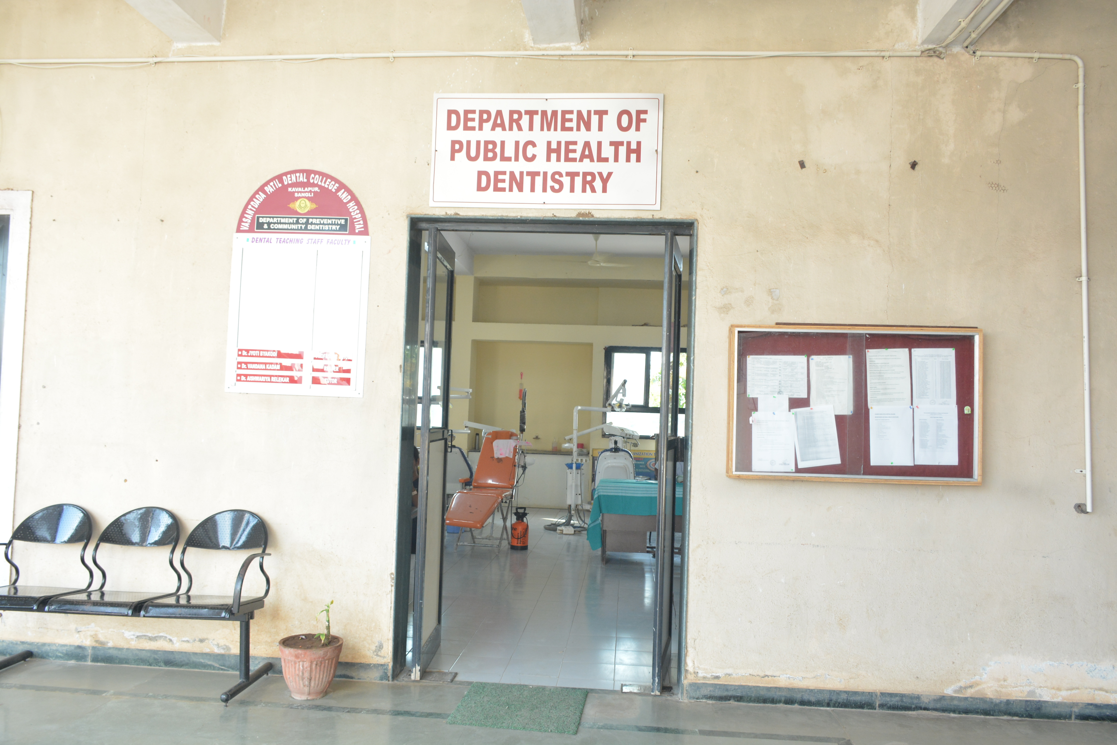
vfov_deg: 48.0
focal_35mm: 27
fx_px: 838
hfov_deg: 67.4
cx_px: 558
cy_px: 372
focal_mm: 18
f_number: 5.6
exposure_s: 1/60
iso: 640
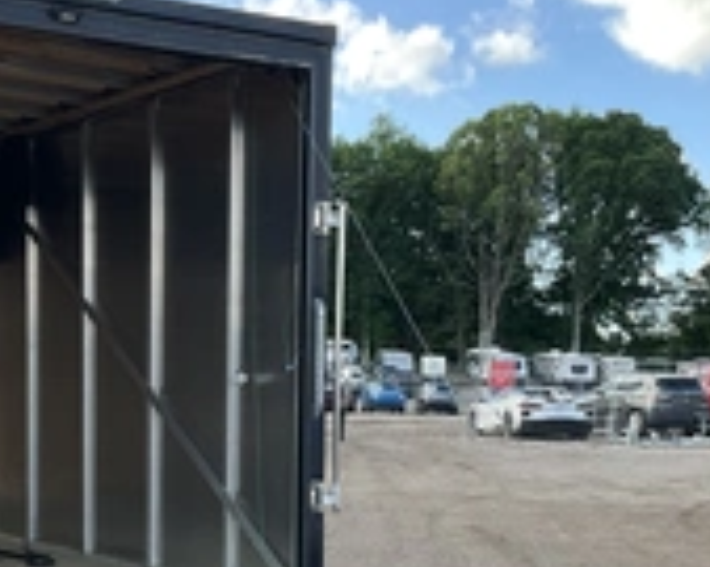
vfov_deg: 22.2
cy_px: 521
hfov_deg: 27.7
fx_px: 1407
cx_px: 130
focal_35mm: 67
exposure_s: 1/194
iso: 20
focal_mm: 3
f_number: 1.8
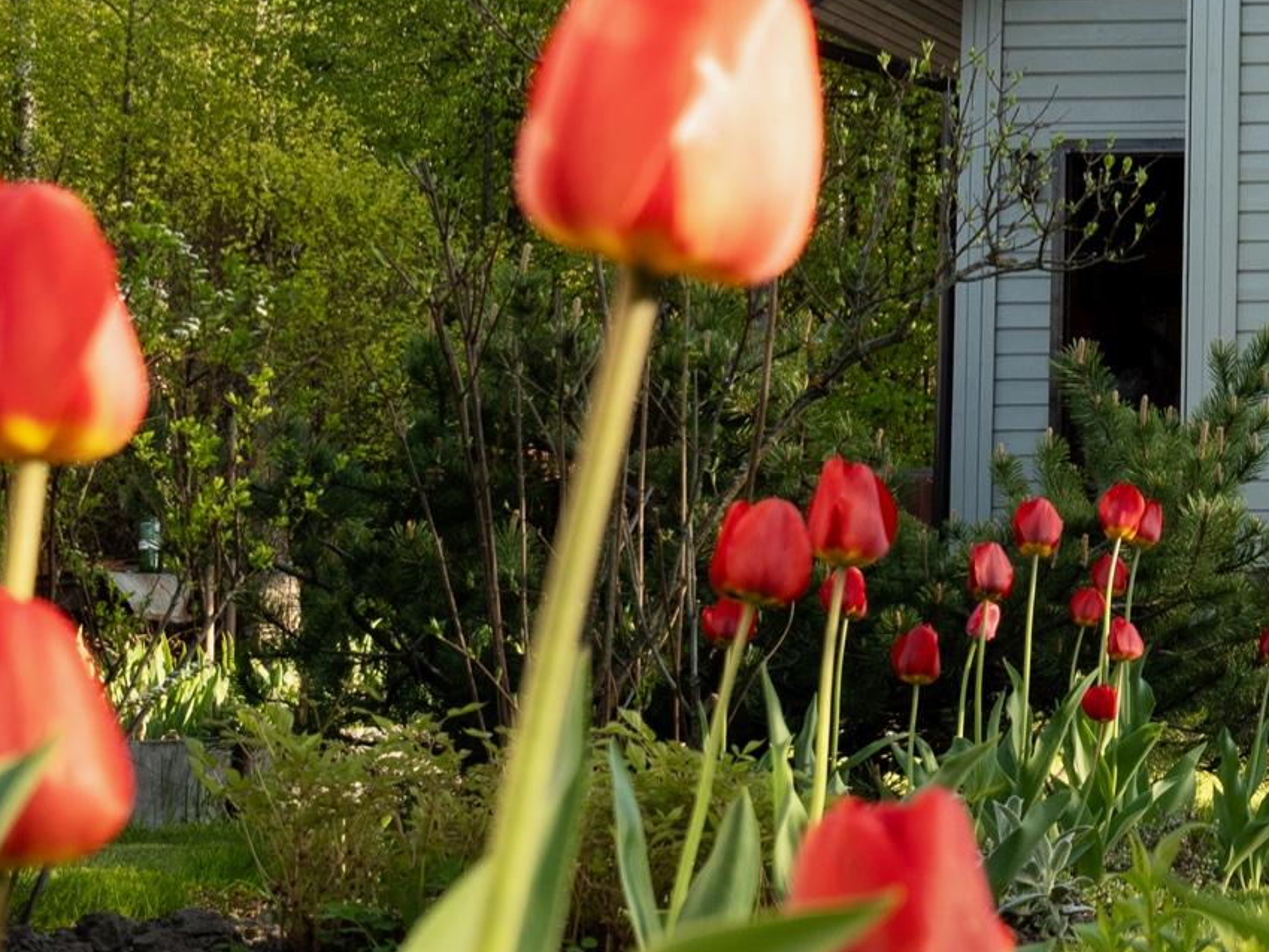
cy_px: -152
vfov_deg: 12.7
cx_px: 1895
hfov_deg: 15.9
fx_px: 4180
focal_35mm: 114
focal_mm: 24
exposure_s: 1/125
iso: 160
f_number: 7.1
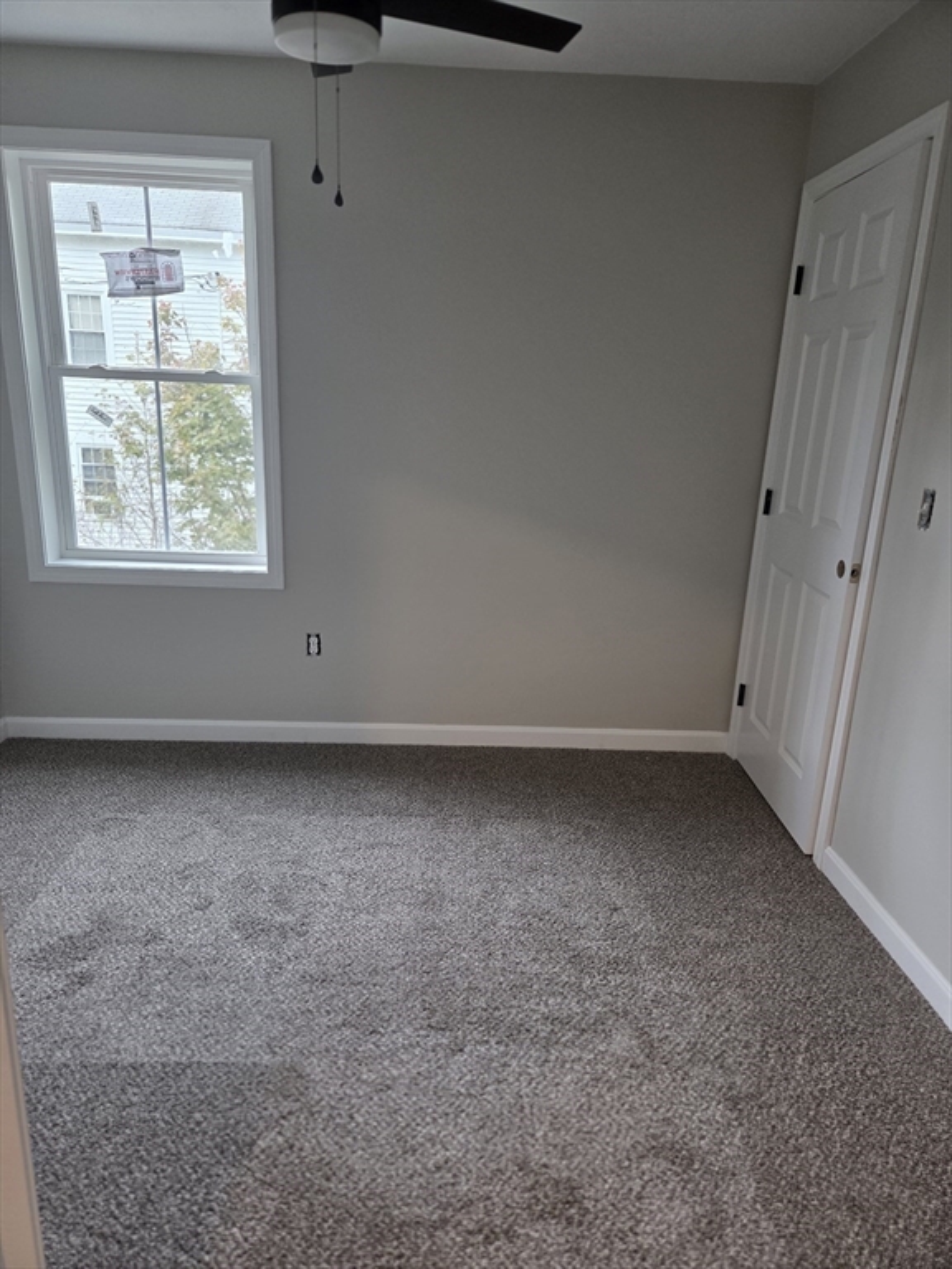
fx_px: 843
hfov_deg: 58.9
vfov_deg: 73.9
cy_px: 634
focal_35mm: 23
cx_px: 476
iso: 200
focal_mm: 5.4
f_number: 1.8
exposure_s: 1/120
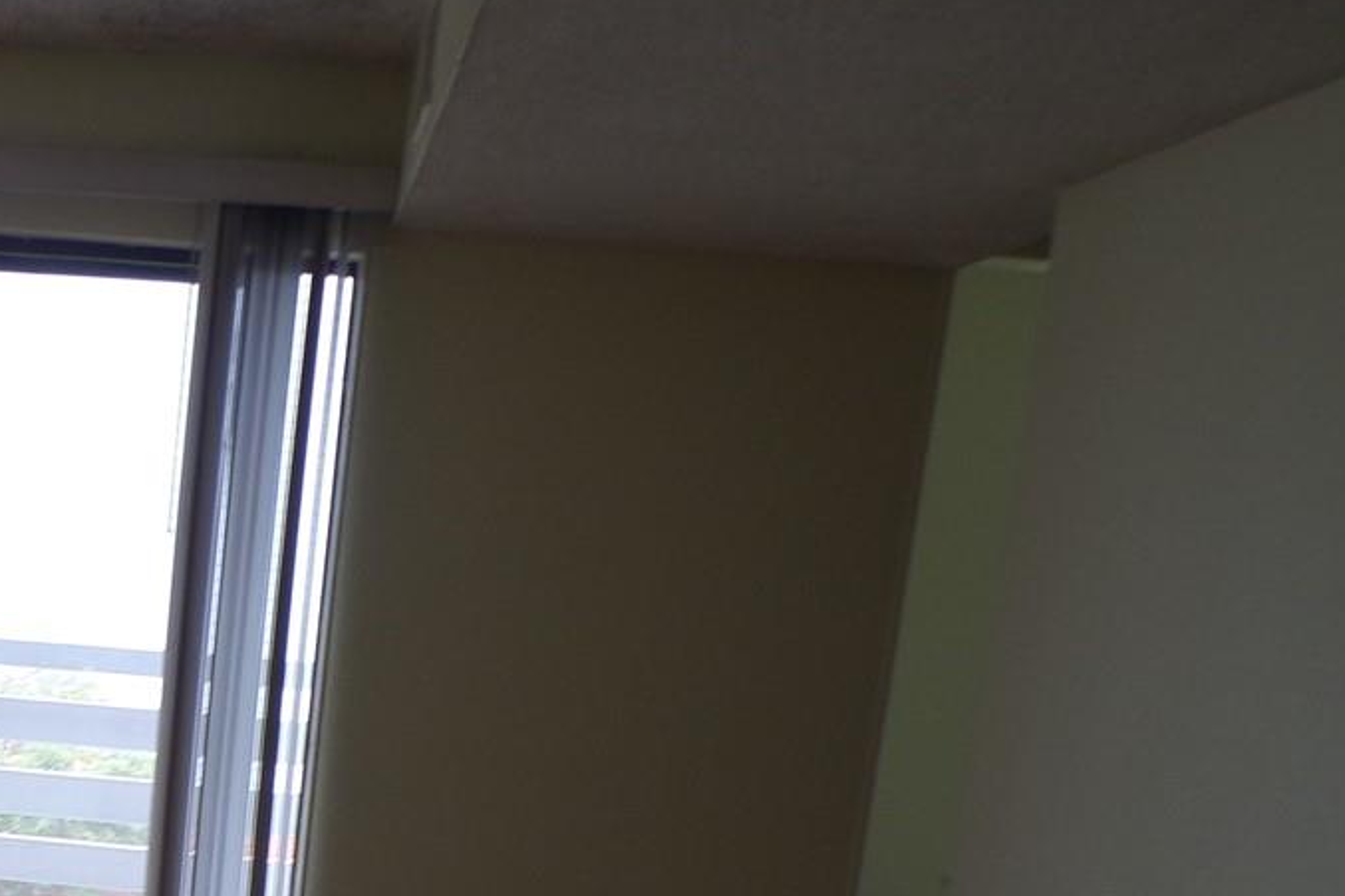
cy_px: 1009
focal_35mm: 59
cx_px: 52
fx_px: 2204
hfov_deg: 31.8
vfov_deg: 21.7
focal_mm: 4.3
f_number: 3
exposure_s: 1/42
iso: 100
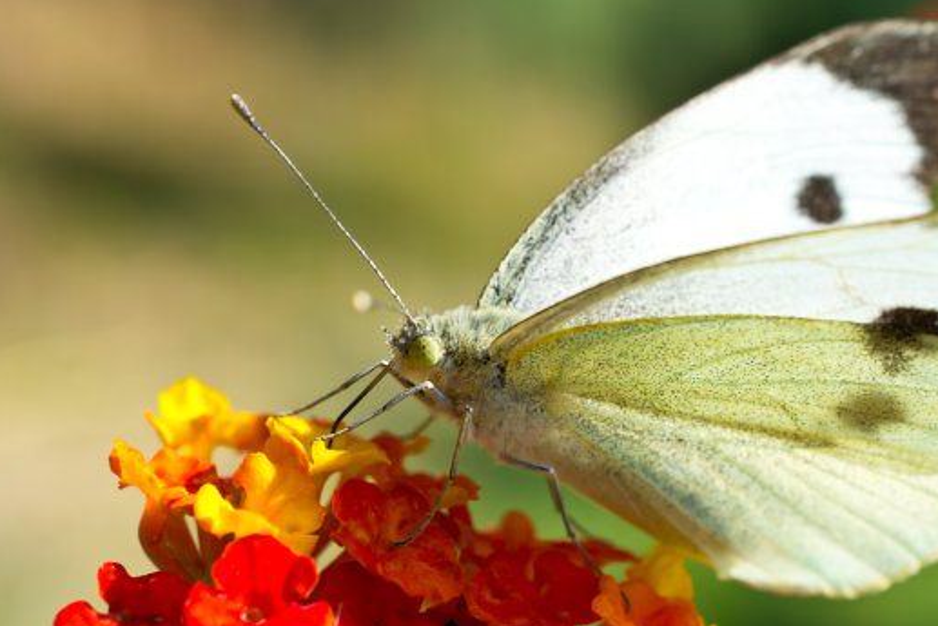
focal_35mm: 71
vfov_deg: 19.2
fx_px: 1850
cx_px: 521
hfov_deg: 28.4
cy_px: 365
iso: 100
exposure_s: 1/160
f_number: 10
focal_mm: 40
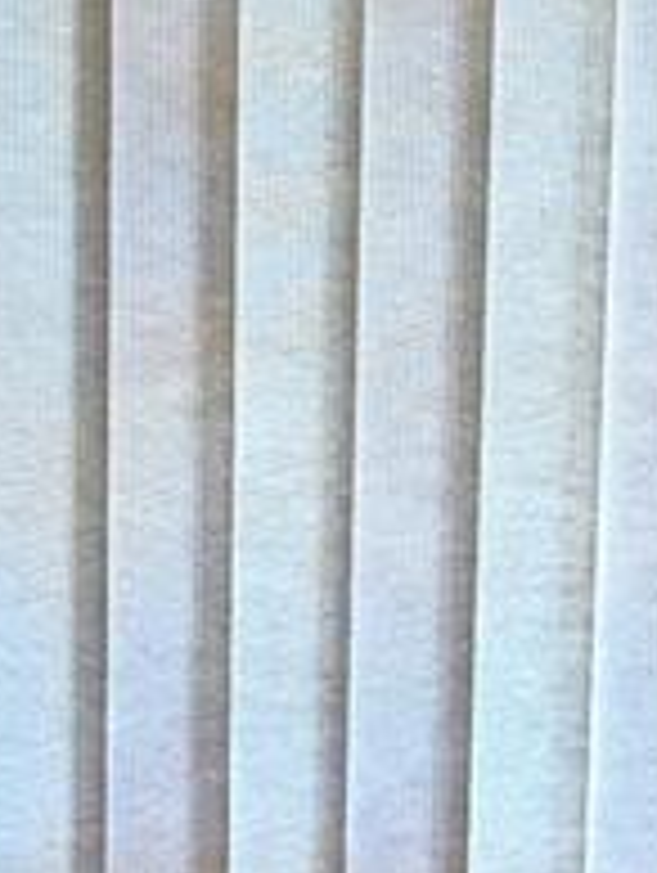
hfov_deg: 10.2
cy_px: 1683
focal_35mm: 142
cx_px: 873
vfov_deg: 12.4
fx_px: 3586
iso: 64
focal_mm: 6.3
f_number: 1.7
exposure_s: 1/120
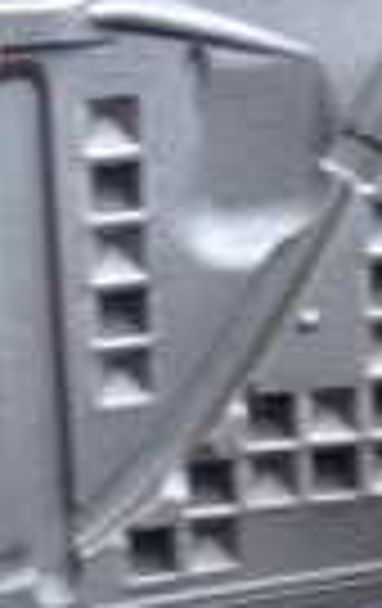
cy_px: 248
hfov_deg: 9.3
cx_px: 337
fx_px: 2336
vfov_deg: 14.8
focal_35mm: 141
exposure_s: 1/30
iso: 200
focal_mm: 5.4
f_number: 2.3
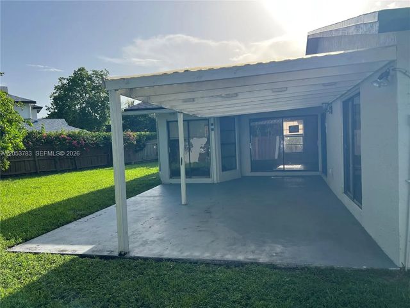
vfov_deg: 53.1
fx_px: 308
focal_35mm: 26
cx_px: 205
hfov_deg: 67.3
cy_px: 154
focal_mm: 5.7
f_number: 1.5
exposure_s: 1/3460
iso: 50
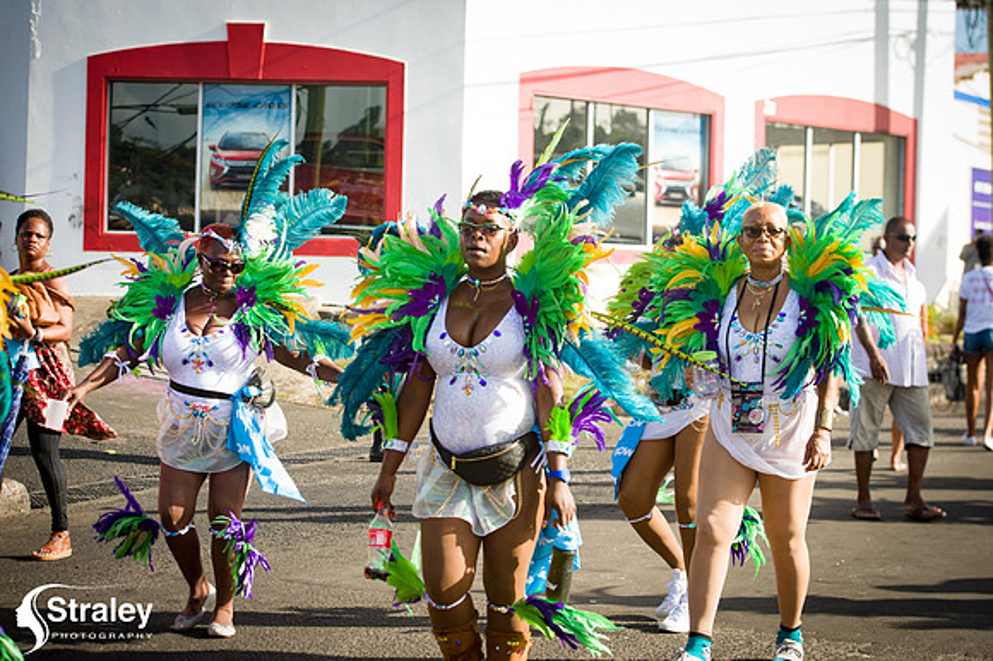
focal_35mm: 70
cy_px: 330
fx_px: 1930
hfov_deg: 28.9
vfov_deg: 19.4
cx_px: 496
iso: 100
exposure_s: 1/200
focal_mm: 70
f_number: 5.6
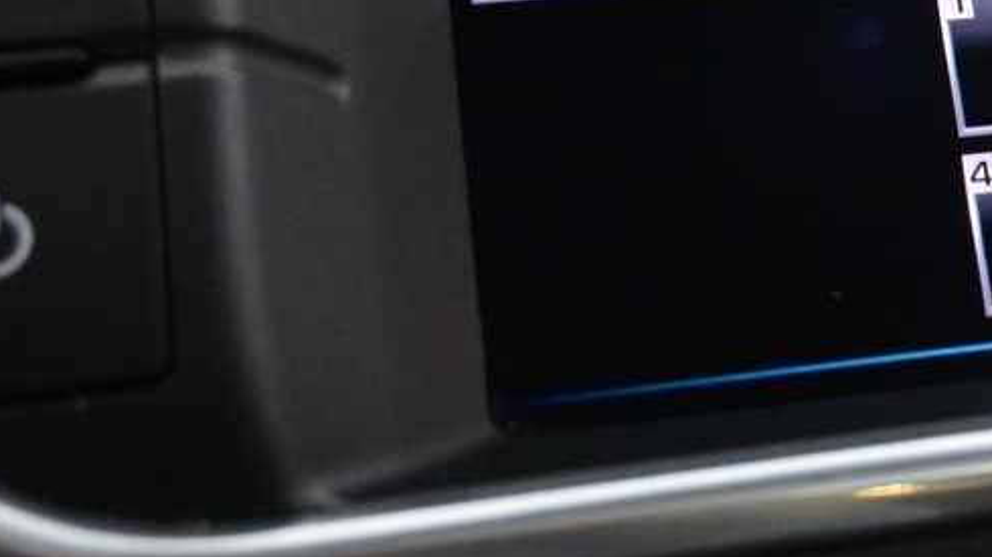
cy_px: -284
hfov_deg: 18.8
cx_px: 1229
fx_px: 2802
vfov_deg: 10.9
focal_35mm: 107
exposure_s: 1/30
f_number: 4.5
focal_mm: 20.5
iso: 2800
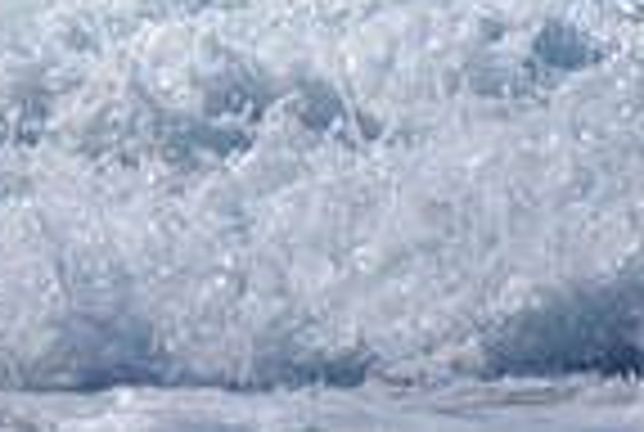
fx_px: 44493
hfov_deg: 0.8
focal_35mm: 2482
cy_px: -631
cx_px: -354
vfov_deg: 0.6
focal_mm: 500
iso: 140
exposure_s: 1/2000
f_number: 5.6
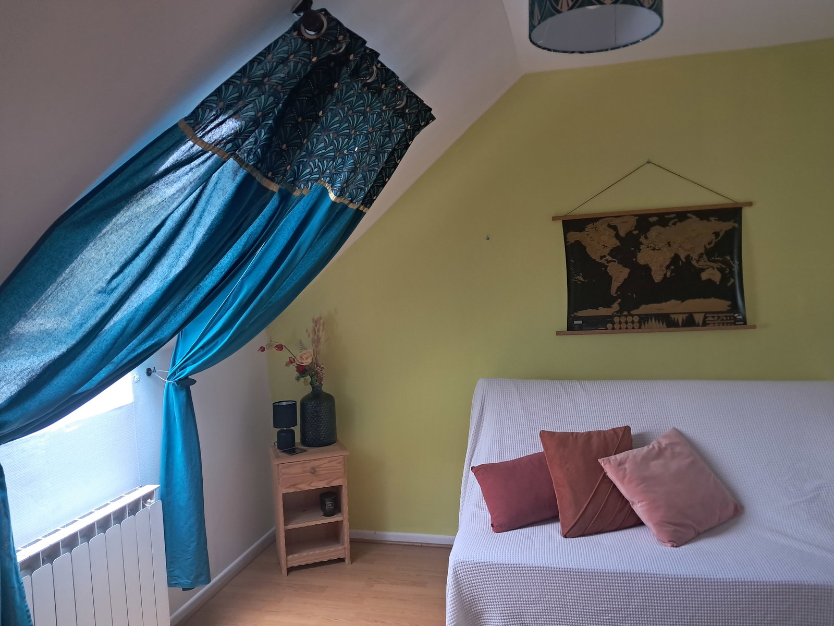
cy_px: 313
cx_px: 417
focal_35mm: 27
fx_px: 651
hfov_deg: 65.3
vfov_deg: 51.4
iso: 160
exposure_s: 1/50
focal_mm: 4
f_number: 1.8
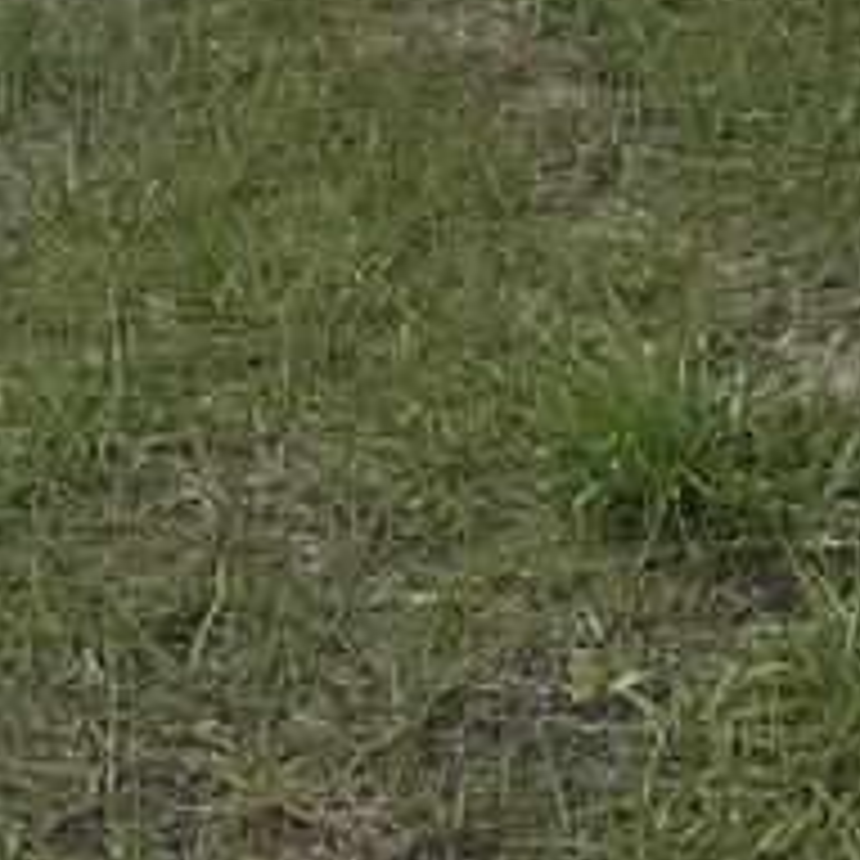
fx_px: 5003
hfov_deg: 9.8
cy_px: -1405
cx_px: 608
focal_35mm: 178
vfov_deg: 8.7
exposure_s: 1/2833
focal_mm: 6.76
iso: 80
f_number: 1.78
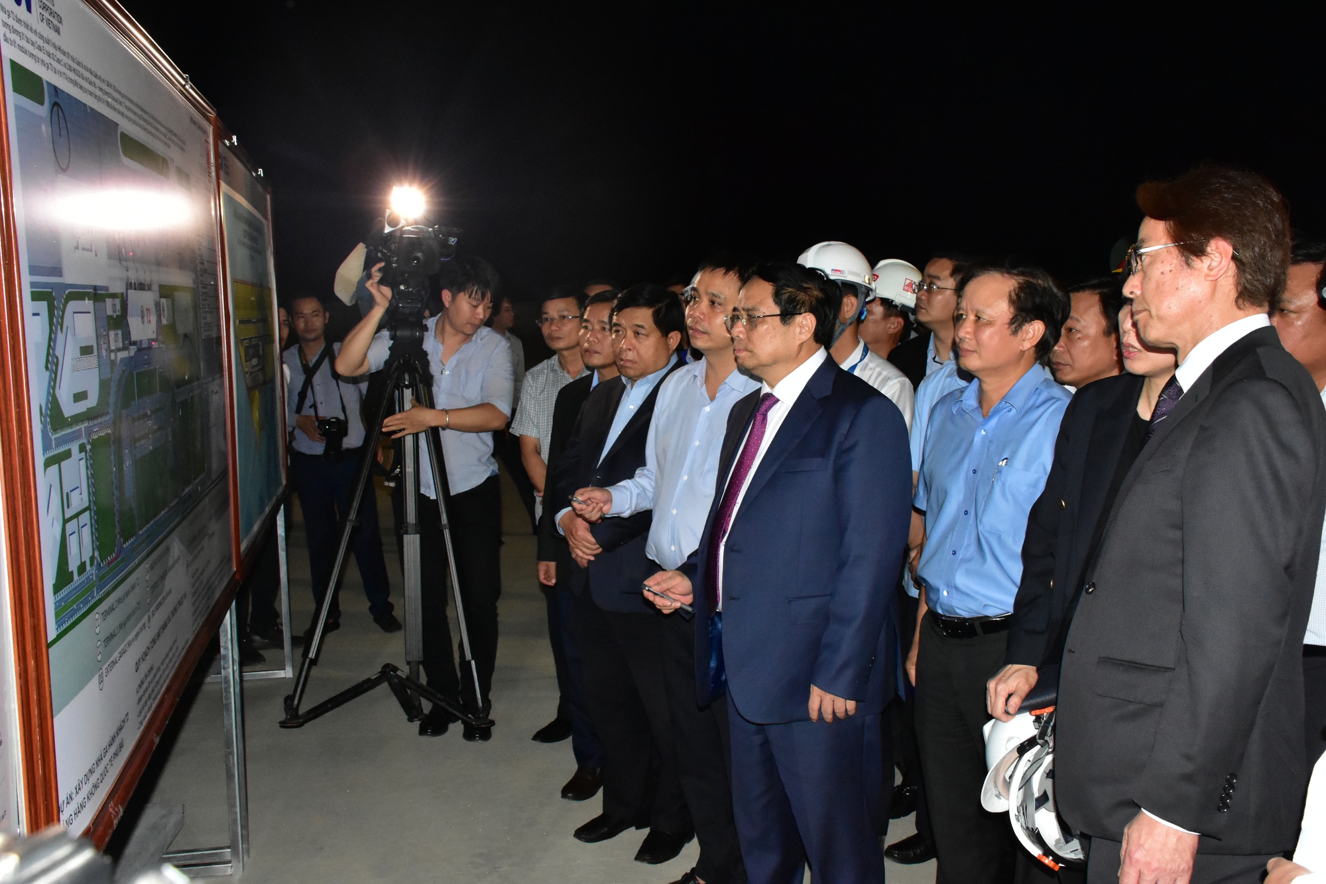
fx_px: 1326
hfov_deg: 53.1
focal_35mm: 36
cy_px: 442
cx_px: 663
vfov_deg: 36.9
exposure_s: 1/250
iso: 5000
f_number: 8
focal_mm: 24
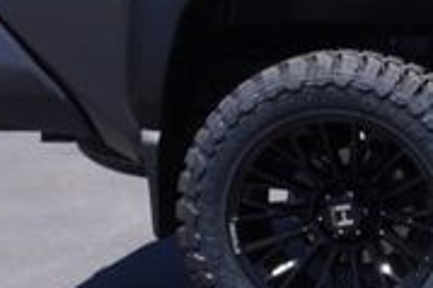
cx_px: 977
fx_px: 2271
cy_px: 77
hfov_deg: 9.8
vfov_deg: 7.2
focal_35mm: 189
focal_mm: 22
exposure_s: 1/200
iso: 100
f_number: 8
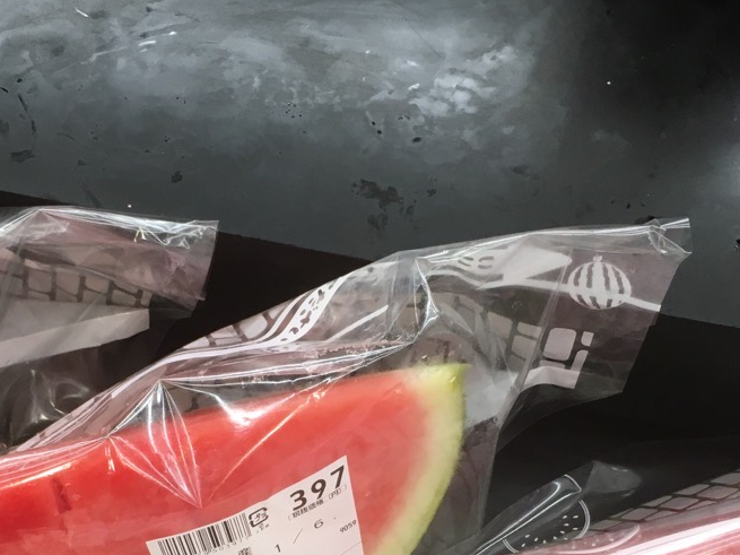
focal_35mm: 62
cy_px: 496
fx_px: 1325
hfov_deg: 31.2
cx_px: 325
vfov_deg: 23.1
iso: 25
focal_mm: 4.15
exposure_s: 1/30
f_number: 2.2
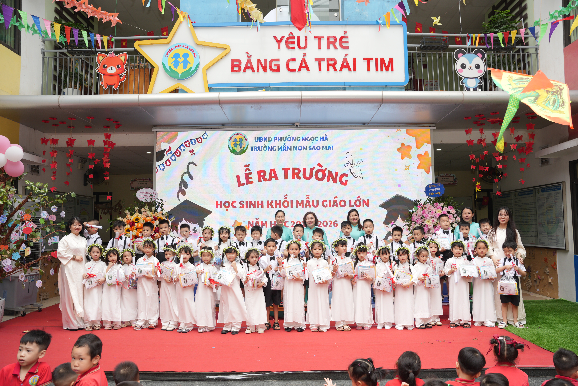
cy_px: 193
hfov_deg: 61.8
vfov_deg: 43.5
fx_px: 483
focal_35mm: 30
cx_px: 289
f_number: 4
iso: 160
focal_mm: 30.1
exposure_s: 1/200
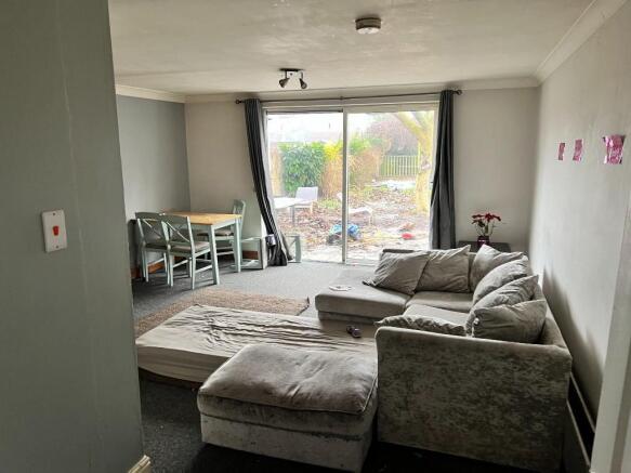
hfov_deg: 67.3
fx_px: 474
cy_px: 236
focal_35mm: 26
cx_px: 316
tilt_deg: -14.0
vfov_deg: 53.0
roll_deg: +0.5
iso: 125
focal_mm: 5.7
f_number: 1.5
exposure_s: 1/63
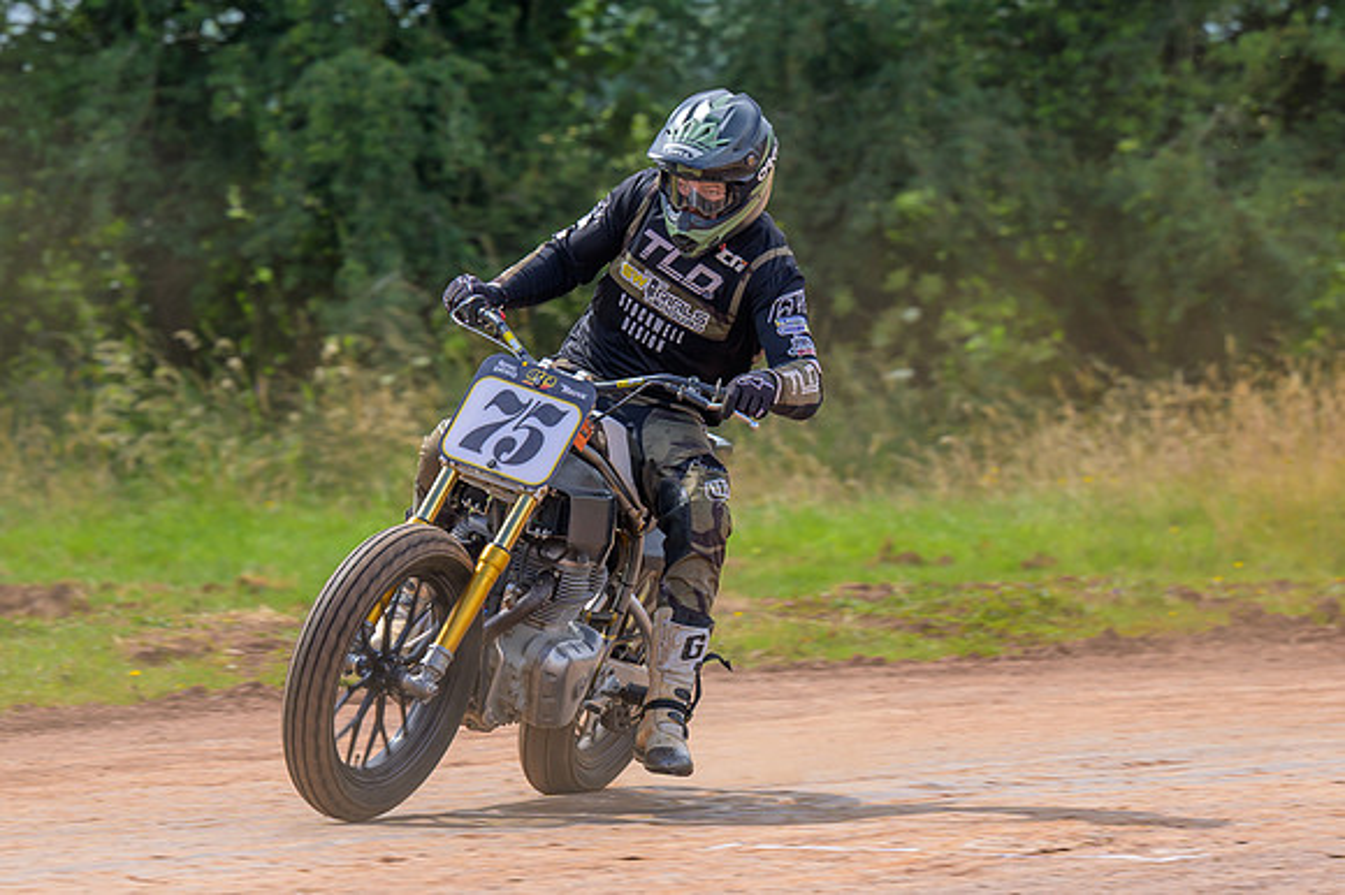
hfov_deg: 6.7
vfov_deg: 4.5
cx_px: 432
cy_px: 486
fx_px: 11488
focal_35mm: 308
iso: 64
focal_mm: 130
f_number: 4
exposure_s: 1/400
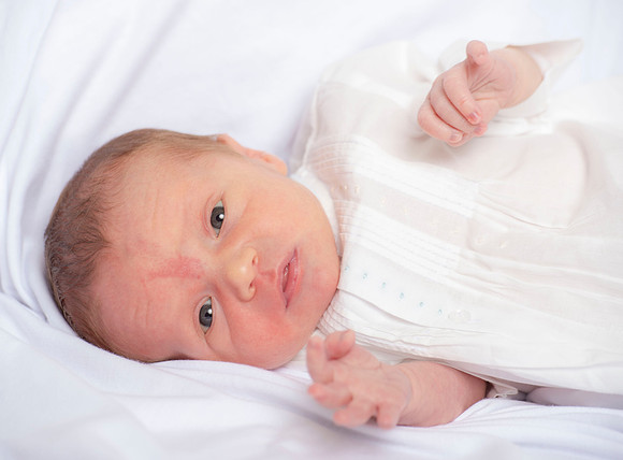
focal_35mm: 231
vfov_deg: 6.4
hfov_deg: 8.6
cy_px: 239
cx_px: 287
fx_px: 4129
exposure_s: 1/160
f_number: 5.6
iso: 200
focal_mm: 200
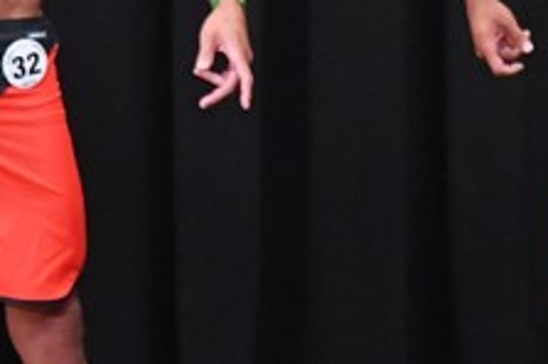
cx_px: 264
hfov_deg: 2.5
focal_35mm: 834
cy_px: 84
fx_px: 12677
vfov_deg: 1.6
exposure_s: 1/400
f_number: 5.6
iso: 8000
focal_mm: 160
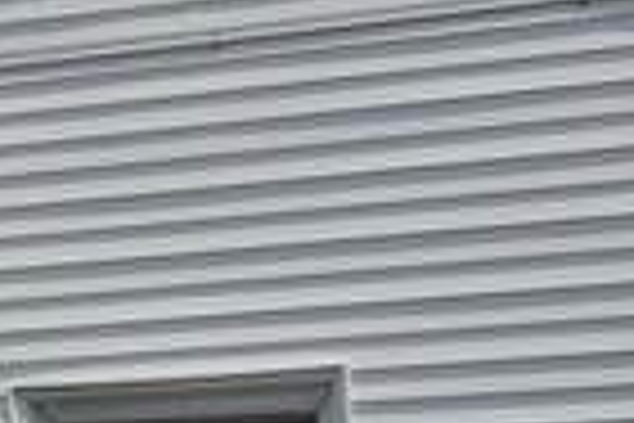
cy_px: -135
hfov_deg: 8.2
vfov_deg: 5.9
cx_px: -877
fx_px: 4068
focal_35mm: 231
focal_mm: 20
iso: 100
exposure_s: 1/500
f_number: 8
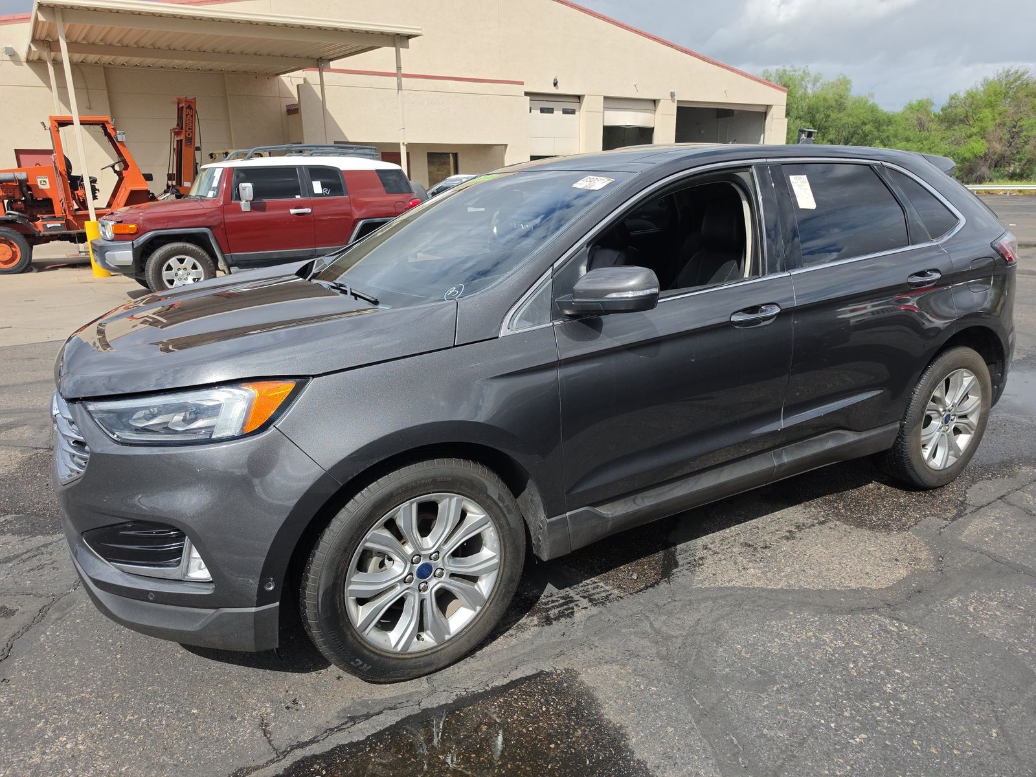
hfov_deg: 73.9
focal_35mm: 23
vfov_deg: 58.9
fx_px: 688
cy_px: 388
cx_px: 518
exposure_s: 1/7940
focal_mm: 6.5
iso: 57
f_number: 1.4
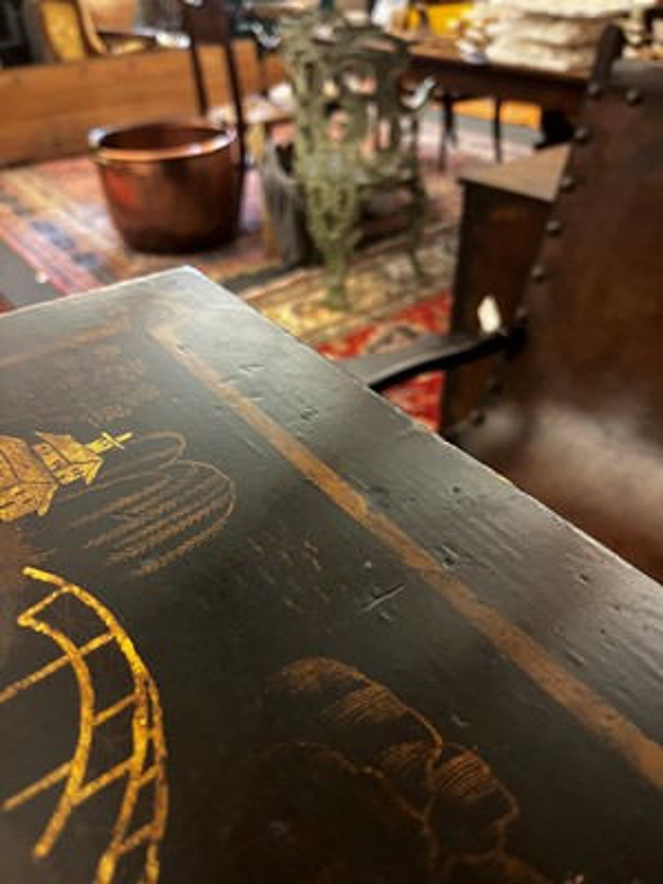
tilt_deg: -36.3
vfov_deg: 67.3
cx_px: 332
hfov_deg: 53.1
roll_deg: +1.6
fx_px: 664
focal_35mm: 26
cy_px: 442
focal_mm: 5.1
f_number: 1.6
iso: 400
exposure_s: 1/33
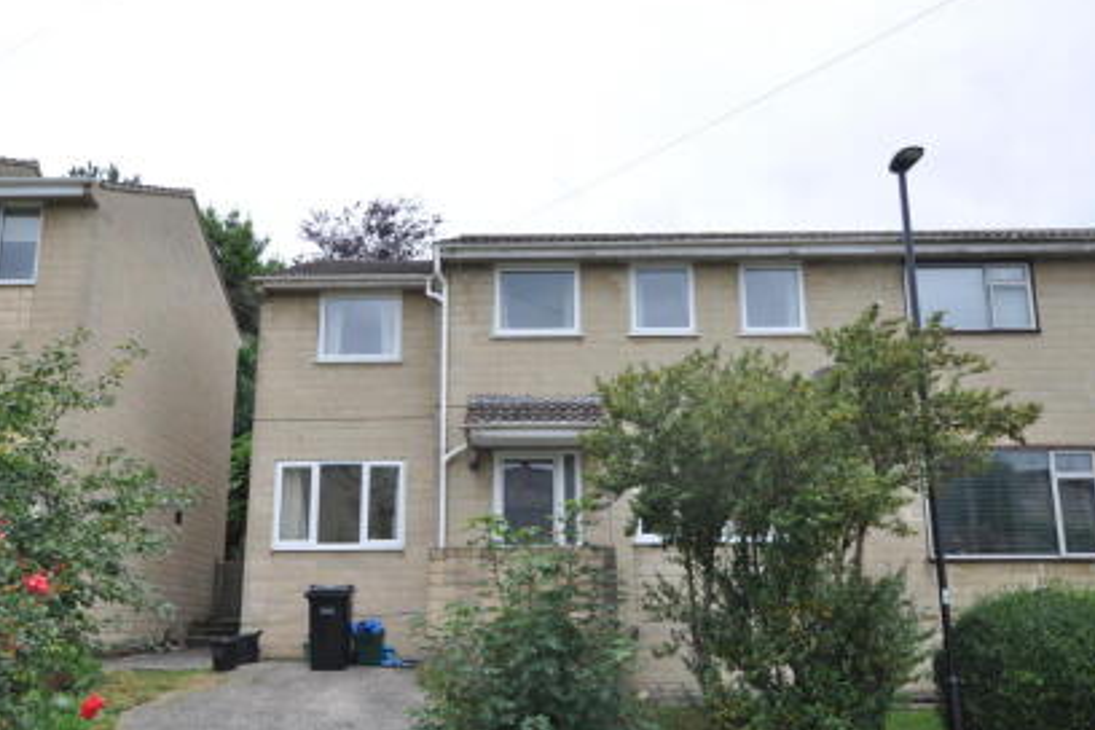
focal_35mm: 35
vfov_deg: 37.8
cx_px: 526
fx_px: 1065
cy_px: 388
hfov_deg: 54.4
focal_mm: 20
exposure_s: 1/160
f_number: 6.3
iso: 200
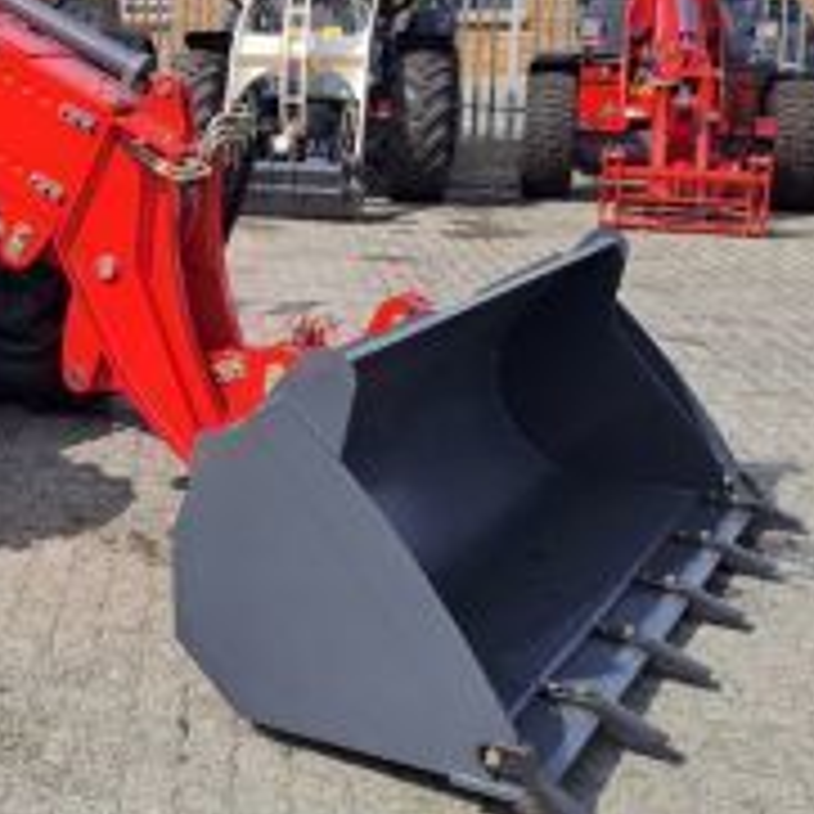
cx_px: -153
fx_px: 1463
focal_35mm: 55
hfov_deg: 27.5
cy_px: 211
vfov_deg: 30.6
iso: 32
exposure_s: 1/1445
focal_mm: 4.65
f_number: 1.8
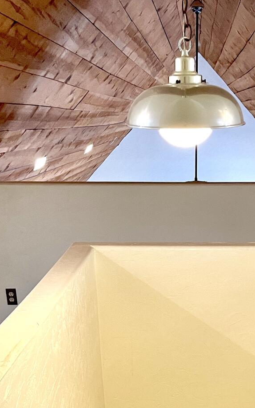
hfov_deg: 21.5
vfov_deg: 31.0
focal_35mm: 60
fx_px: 667
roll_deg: +0.5
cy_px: 428
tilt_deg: -24.5
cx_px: 181
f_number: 1.6
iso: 160
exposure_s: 1/60
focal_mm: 4.2
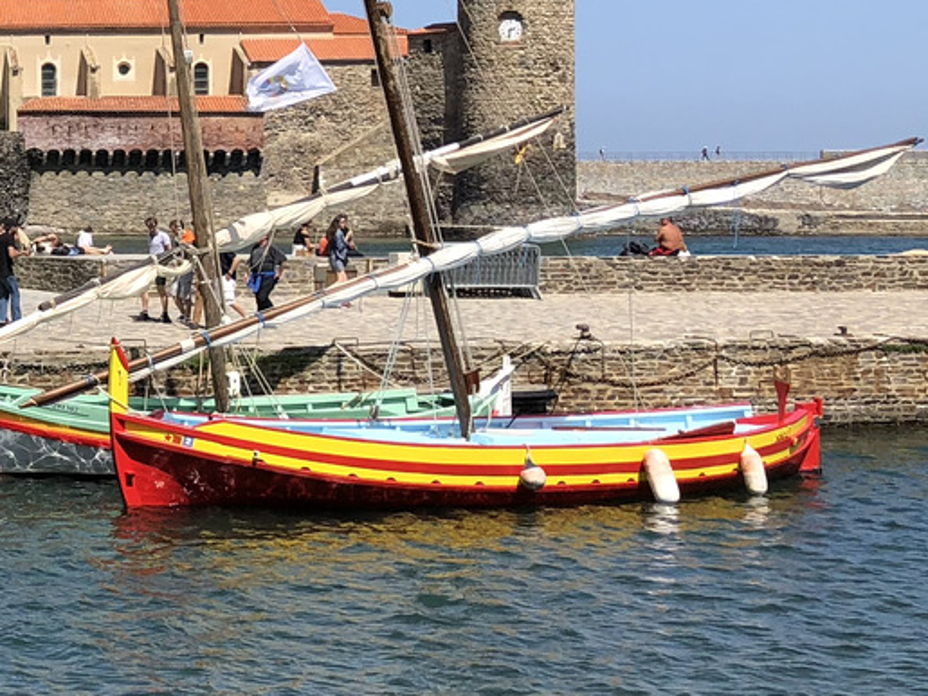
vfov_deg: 16.9
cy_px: 198
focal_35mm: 87
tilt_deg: +0.7
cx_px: -420
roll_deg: +0.6
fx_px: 2332
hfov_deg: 19.8
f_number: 1.8
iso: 20
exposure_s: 1/2088
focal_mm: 4
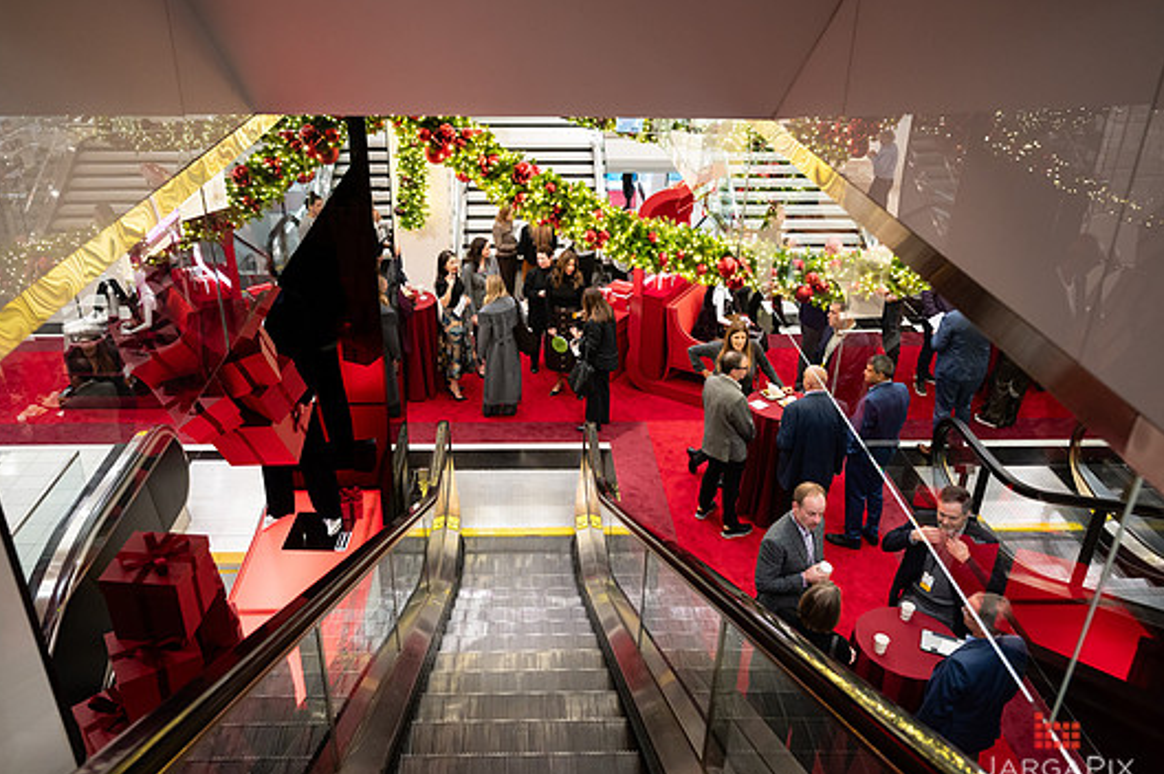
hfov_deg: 65.4
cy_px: 385
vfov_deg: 46.3
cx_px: 542
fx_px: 905
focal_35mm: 28
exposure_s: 1/160
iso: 1250
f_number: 3.2
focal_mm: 24
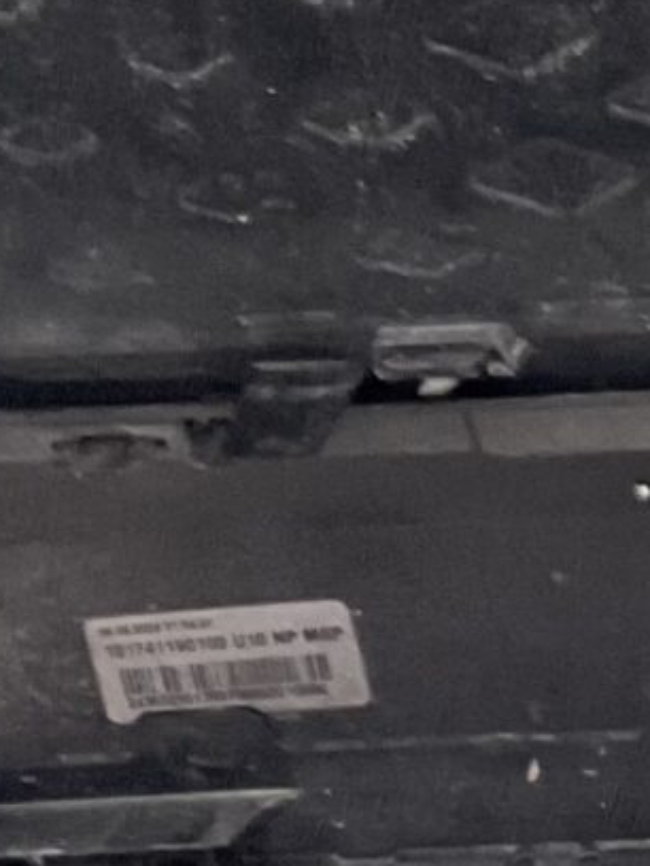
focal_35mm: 182
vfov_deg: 10.8
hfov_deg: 7.7
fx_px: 4557
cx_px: 1400
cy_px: 802
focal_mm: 3
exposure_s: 1/120
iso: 64
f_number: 1.8
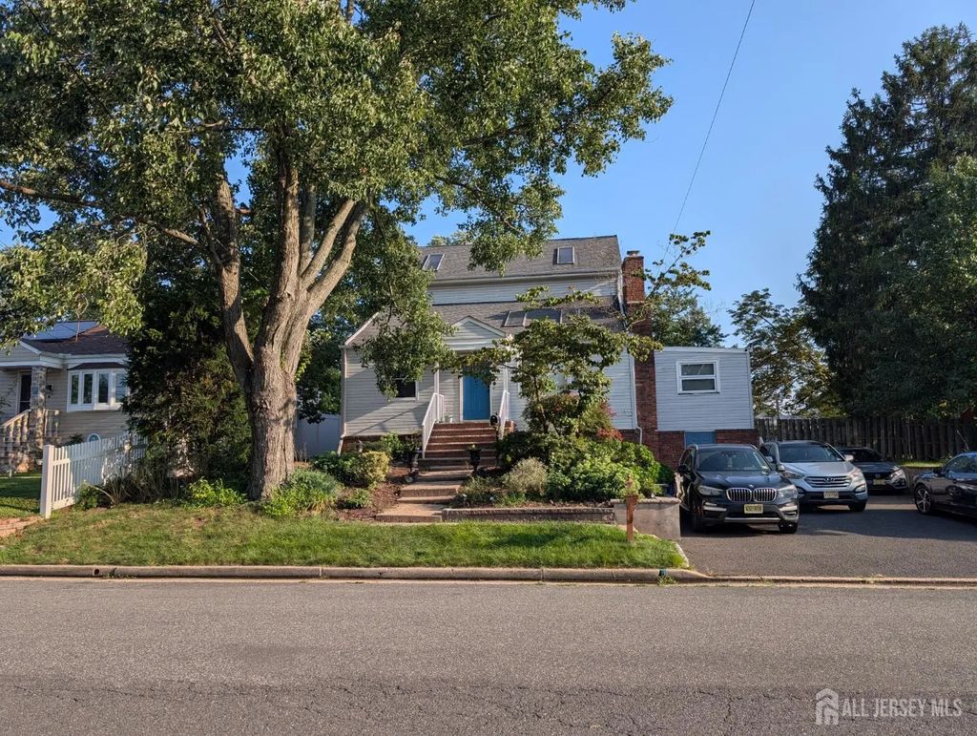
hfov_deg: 71.5
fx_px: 678
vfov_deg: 56.9
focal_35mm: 24
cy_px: 368
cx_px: 488
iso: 21
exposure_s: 1/4808
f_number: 1.68
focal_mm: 6.9
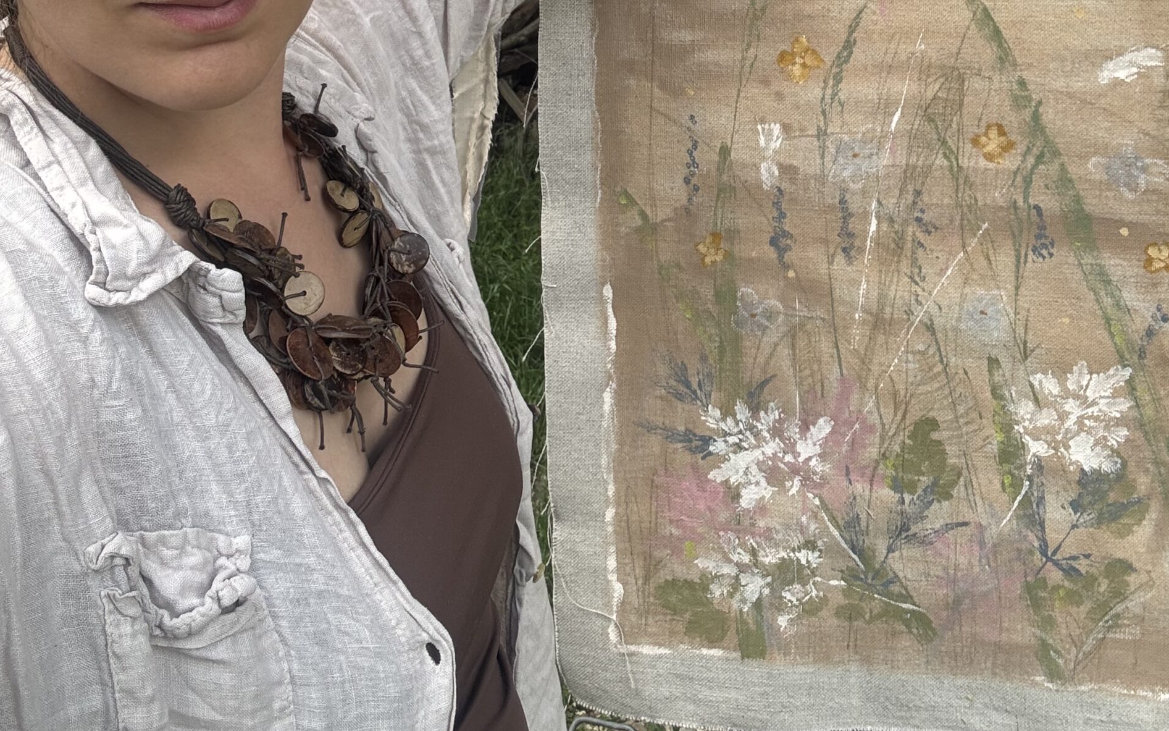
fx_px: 1370
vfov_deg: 28.3
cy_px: 21
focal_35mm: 43
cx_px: 580
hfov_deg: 46.2
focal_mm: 2.69
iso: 25
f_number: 1.9
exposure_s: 1/206
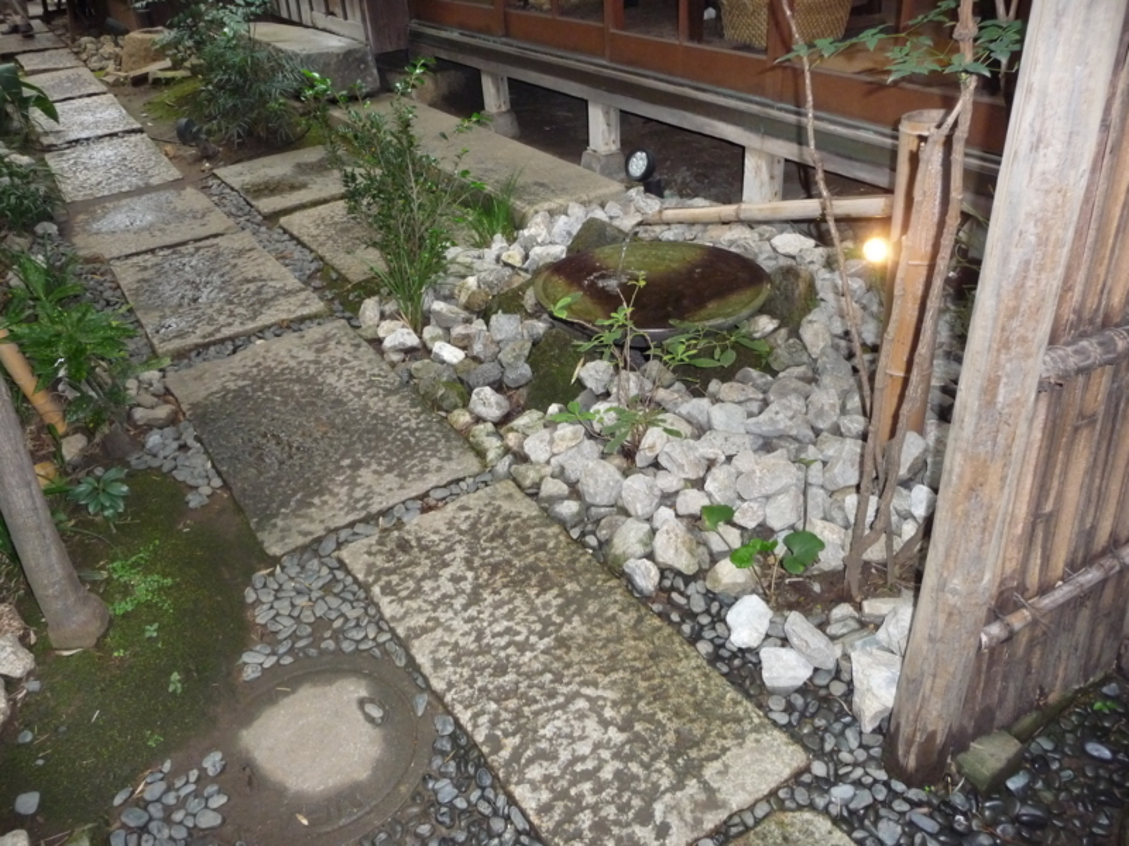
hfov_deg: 63.4
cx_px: 564
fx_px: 913
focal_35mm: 28
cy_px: 423
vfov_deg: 49.7
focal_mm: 4.7
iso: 400
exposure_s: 1/30
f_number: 3.3
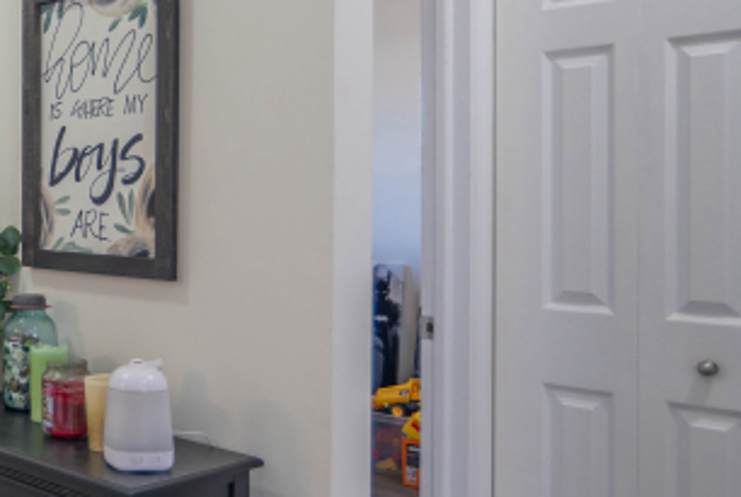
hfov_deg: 39.8
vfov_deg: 30.6
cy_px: 211
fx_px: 907
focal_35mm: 44
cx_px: 23
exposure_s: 1/50
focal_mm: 18
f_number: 3.5
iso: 250
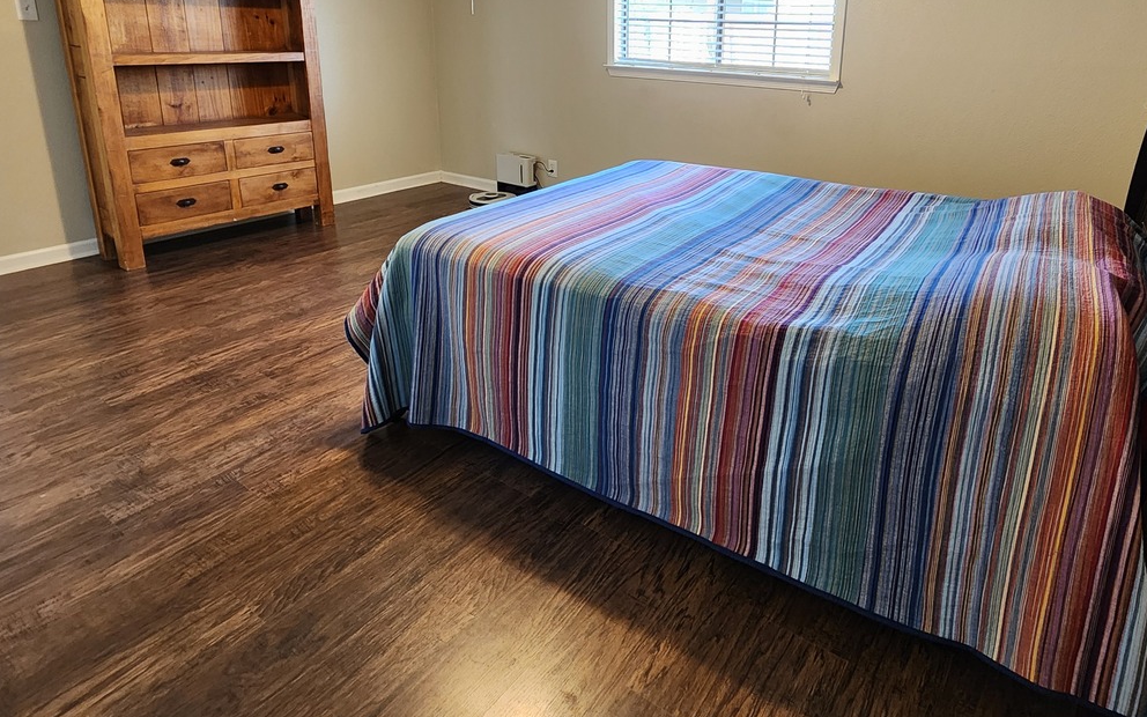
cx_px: 657
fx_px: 625
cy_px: 204
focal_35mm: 20
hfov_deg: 84.5
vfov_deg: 57.4
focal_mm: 2.2
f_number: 2.2
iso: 320
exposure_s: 1/40
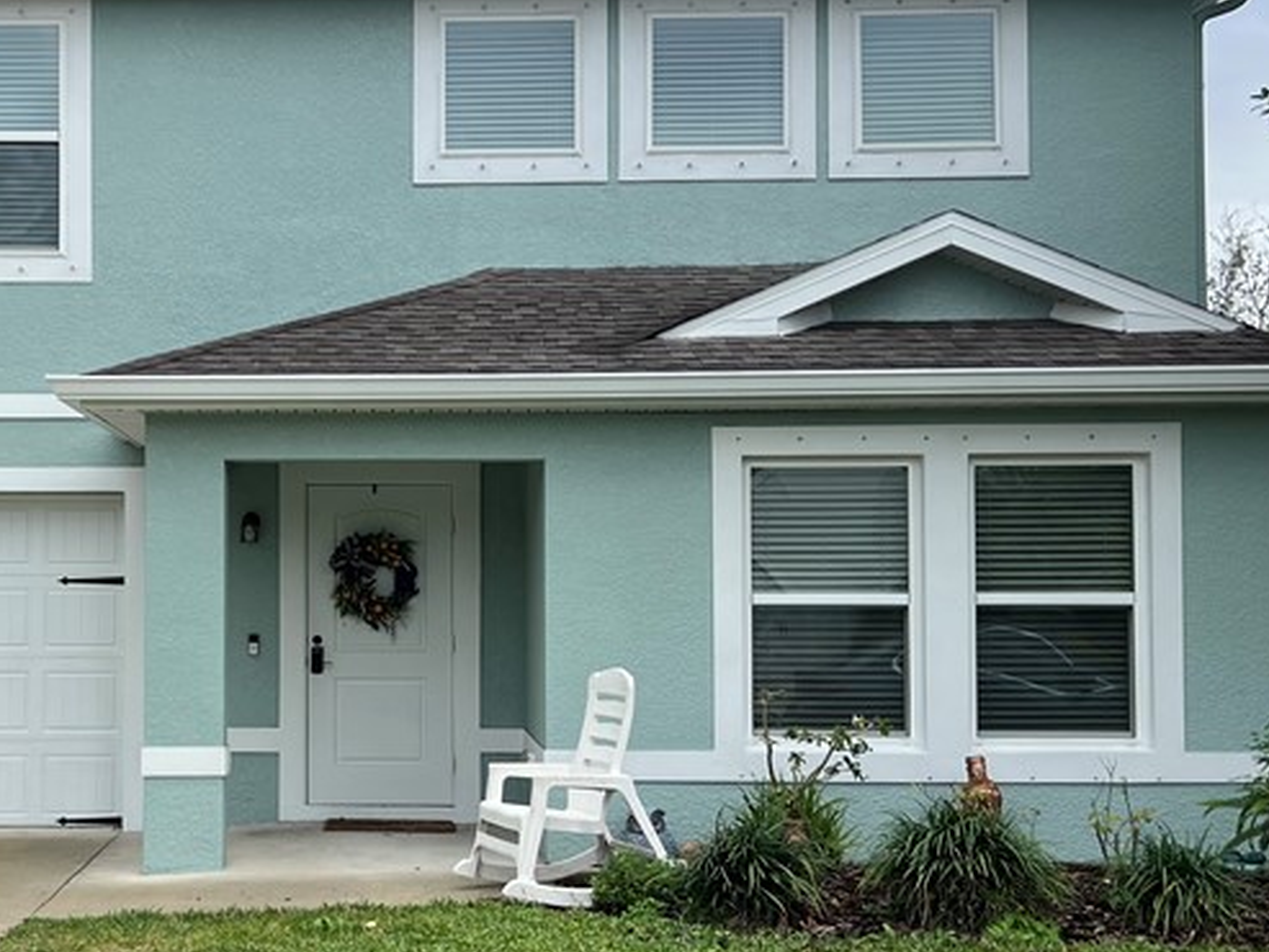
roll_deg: +0.0
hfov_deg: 34.8
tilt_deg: +1.7
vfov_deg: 27.0
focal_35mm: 54
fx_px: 1980
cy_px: 553
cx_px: 317
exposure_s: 1/2513
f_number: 1.5
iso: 50
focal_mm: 5.7
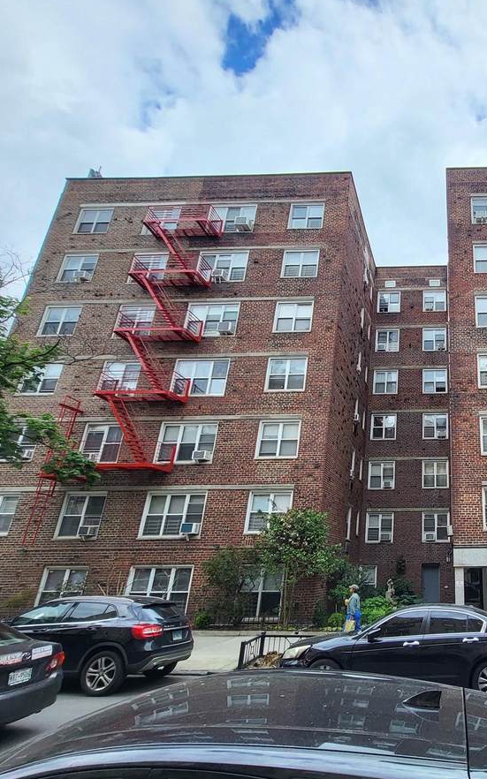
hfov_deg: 51.4
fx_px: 425
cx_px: 453
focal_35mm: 20
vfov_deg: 85.0
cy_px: 404
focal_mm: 1.74
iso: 32
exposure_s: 1/614
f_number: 2.2
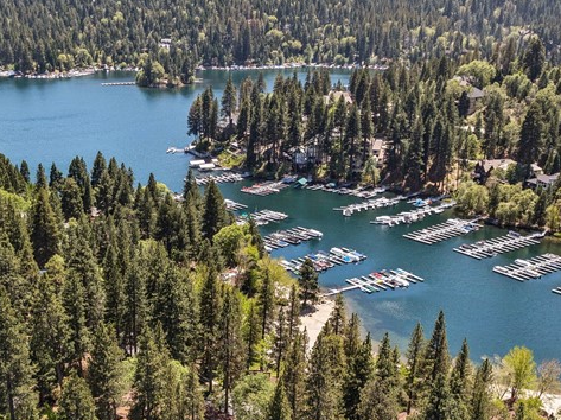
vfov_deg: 27.7
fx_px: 842
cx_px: 204
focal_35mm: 52
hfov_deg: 36.6
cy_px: 300
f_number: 2.8
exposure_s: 1/60
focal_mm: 12.3
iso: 100
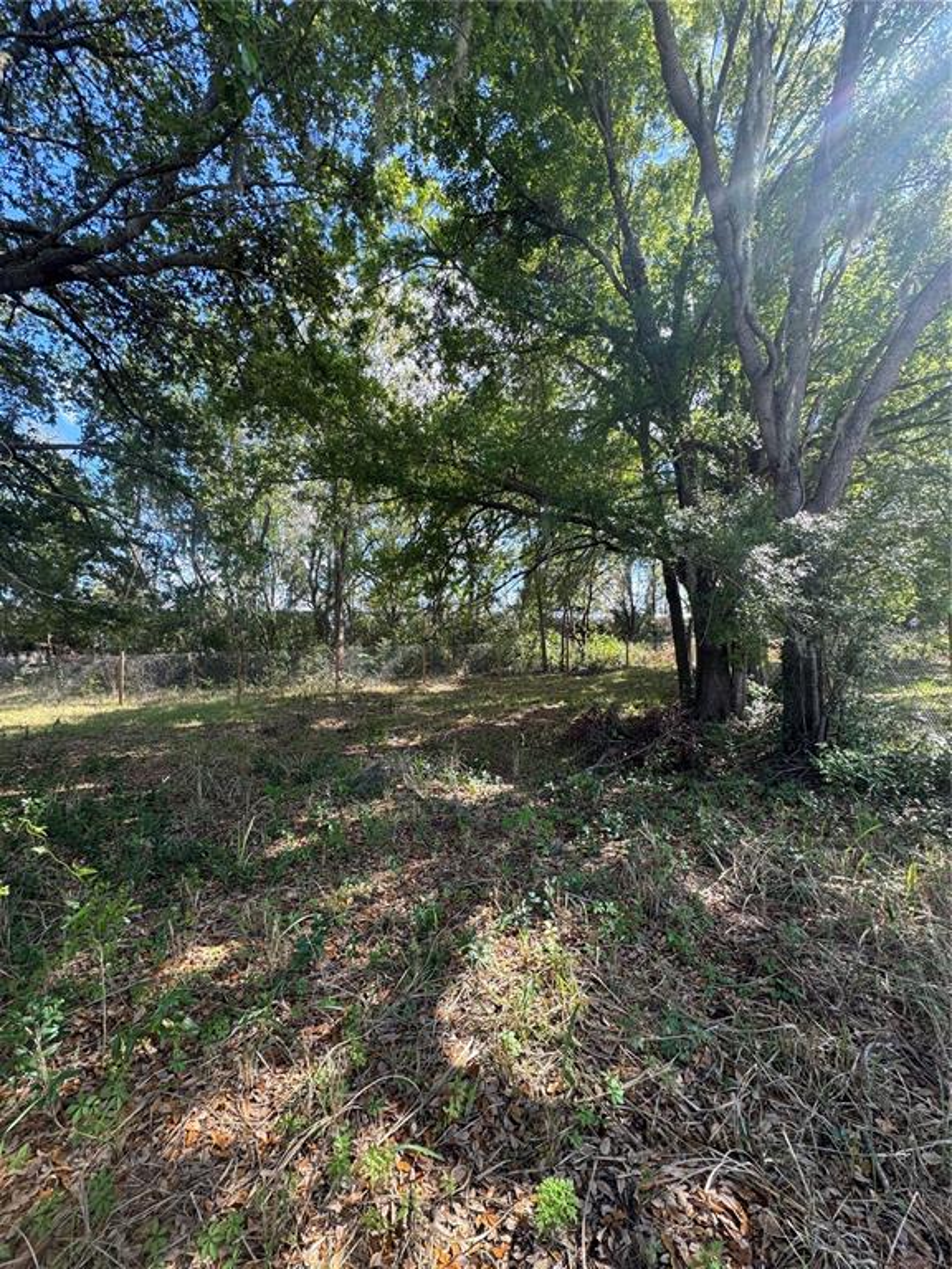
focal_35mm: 14
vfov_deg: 102.1
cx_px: 476
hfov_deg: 85.7
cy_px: 634
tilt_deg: +0.8
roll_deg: +3.2
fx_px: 513
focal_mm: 2.22
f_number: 2.2
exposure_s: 1/191
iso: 40
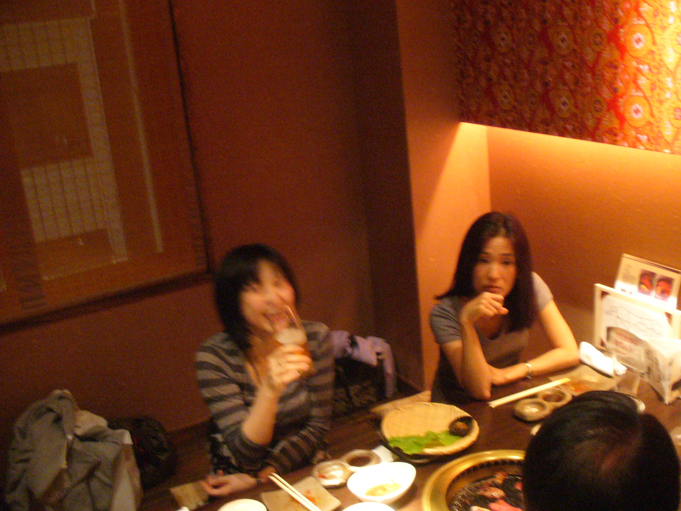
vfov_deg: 38.7
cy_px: 256
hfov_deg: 50.1
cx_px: 340
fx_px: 728
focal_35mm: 37
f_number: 2.8
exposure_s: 1/8
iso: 400
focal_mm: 6.1
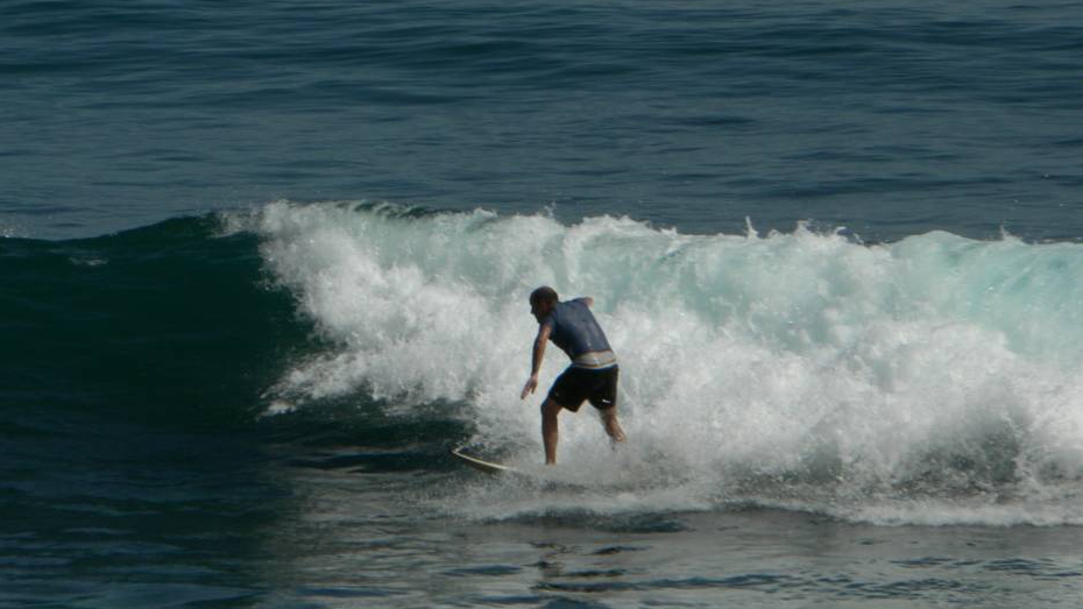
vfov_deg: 2.6
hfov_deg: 4.6
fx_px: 13554
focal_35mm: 472
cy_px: 328
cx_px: 541
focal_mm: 72
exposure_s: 1/800
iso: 80
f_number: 7.1
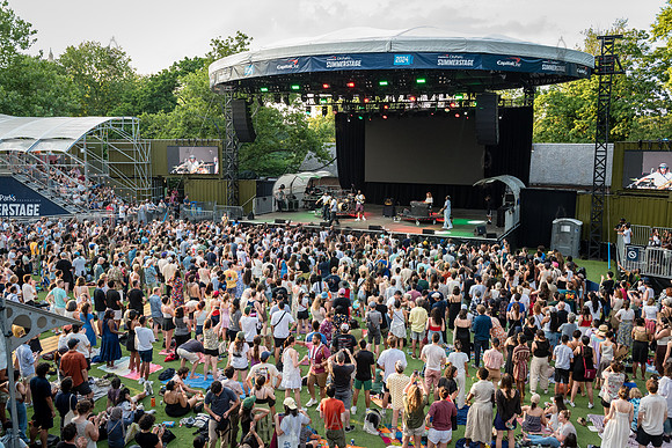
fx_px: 587
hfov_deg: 59.6
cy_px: 224
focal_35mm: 31
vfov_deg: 41.8
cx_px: 336
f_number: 4
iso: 1000
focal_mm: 31
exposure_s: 1/320
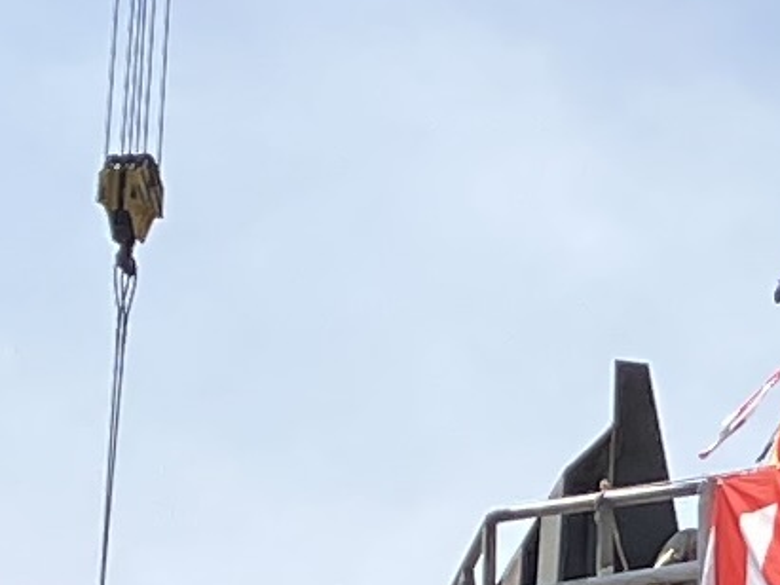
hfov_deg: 10.5
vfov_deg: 8.5
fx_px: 3920
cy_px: 383
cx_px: 1495
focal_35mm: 174
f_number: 1.8
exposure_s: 1/1736
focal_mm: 3.99
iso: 32
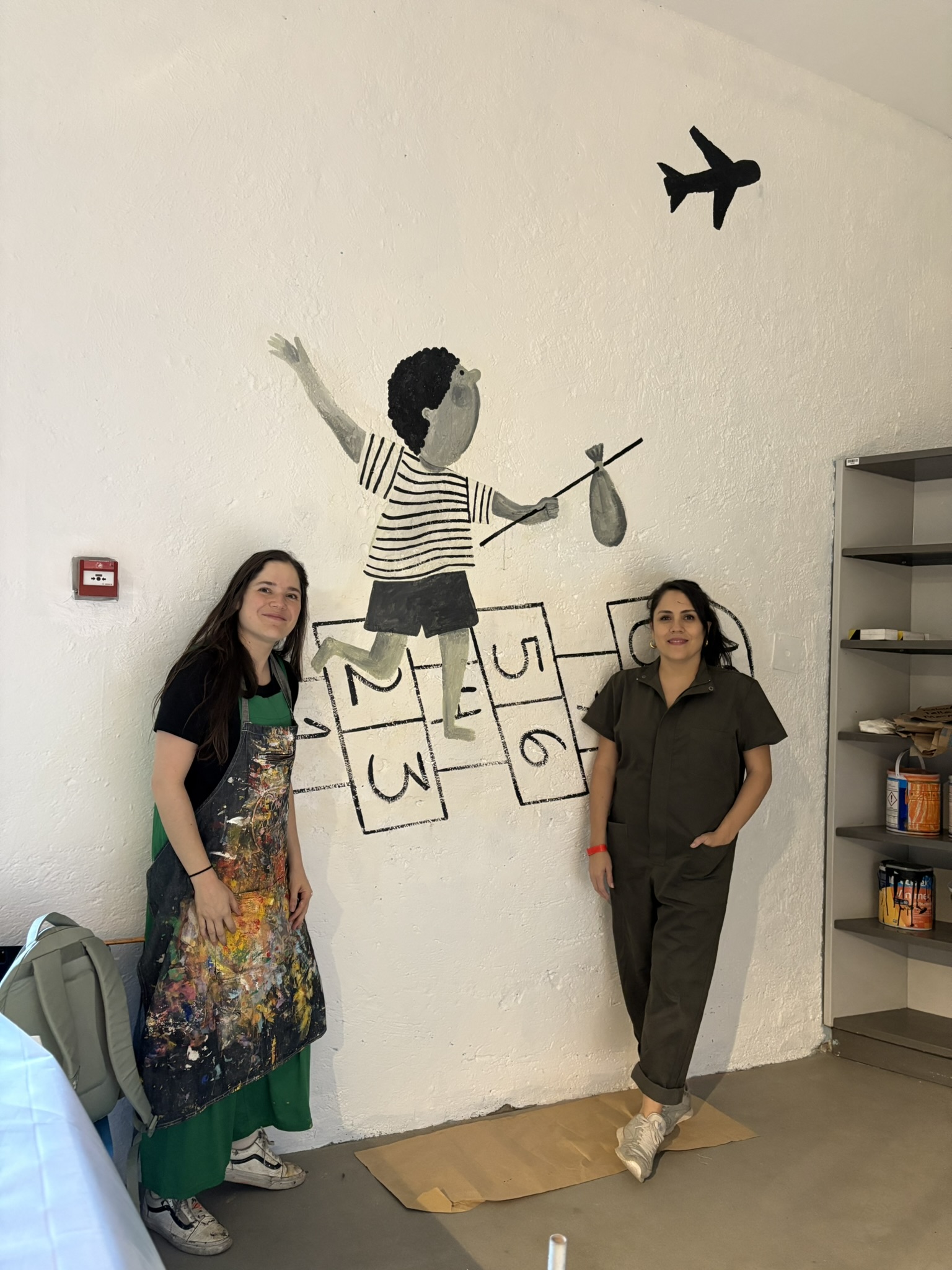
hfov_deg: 53.1
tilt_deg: +3.3
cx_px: 476
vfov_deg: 67.3
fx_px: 953
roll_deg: -2.9
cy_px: 635
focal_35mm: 26
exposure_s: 1/33
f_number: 1.6
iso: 400
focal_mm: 5.96
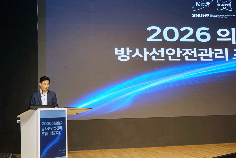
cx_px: 118
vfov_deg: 28.1
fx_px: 315
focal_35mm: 48
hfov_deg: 41.1
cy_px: 79
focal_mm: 48
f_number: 7.1
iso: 400
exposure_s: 1/100
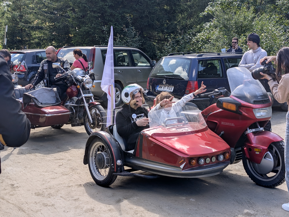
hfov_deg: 38.9
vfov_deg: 29.7
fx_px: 410
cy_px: 108
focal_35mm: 49
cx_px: 144
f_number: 1.68
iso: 20
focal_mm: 6.9
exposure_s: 1/234
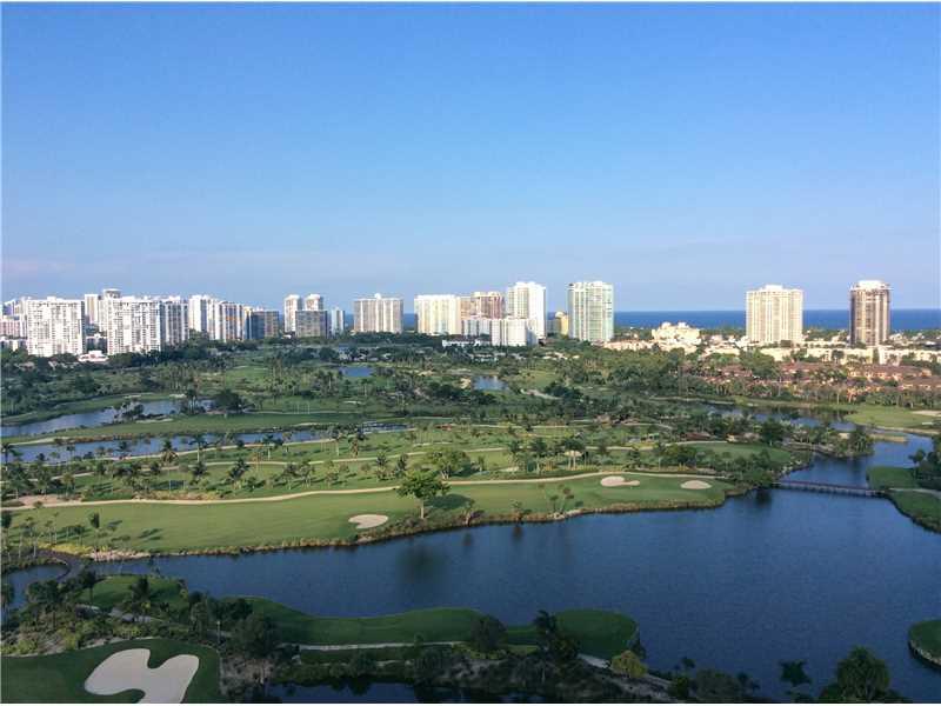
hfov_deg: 56.8
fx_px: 870
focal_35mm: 32
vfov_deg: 44.2
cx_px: 470
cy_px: 353
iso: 32
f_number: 2.4
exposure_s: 1/1121
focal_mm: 3.3
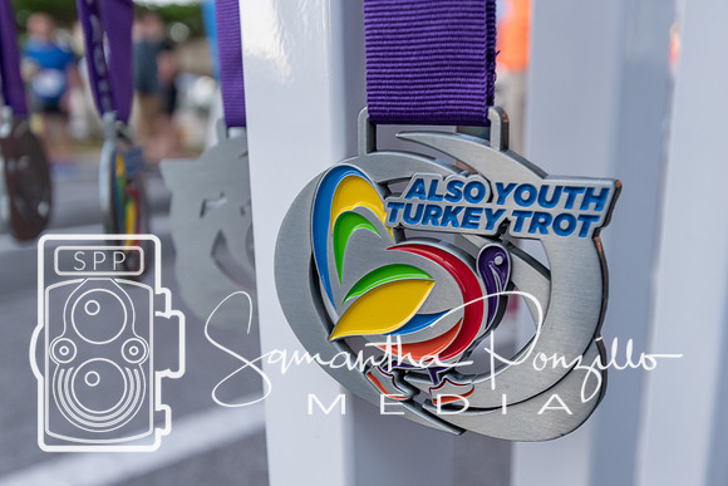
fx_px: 702
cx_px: 457
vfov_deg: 37.9
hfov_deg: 54.2
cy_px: 305
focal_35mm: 35
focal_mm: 18
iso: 400
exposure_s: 1/80
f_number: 4.5
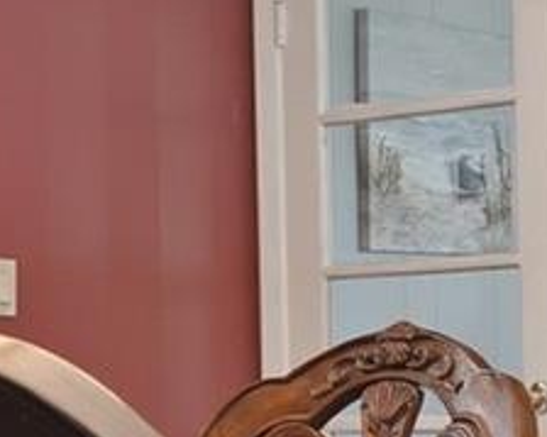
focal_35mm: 120
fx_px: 1942
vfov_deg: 12.7
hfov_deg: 15.5
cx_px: 640
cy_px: 389
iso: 100
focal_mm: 14
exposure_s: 1.3
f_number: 11
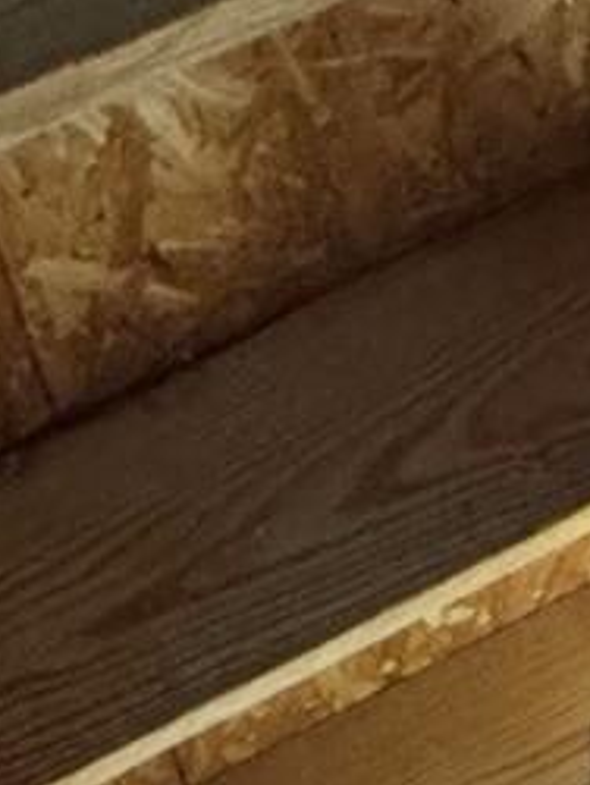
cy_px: 2248
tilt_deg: -13.0
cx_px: 1280
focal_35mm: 86
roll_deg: -1.6
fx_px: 1951
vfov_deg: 12.2
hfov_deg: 13.8
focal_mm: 2.22
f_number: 2.2
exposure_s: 1/60
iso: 400
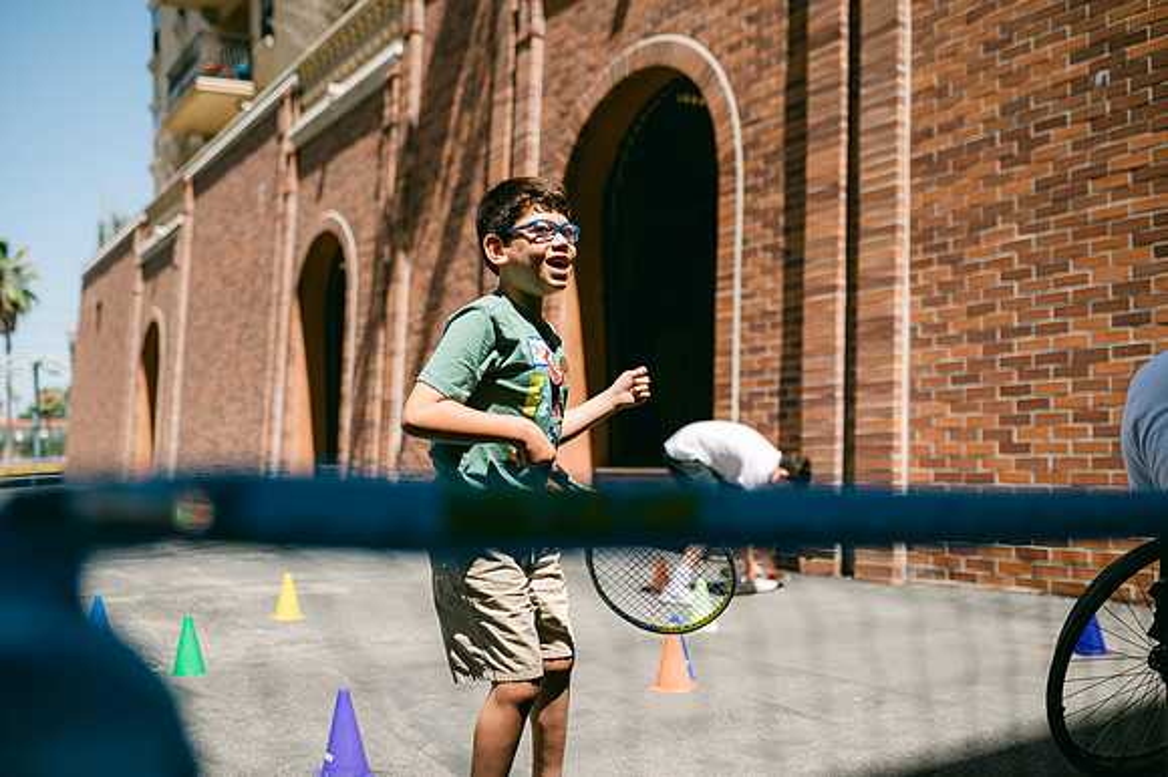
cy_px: 388
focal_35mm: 35
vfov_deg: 37.8
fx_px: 1135
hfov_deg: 54.5
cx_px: 584
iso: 100
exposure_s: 1/3200
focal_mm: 35
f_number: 2
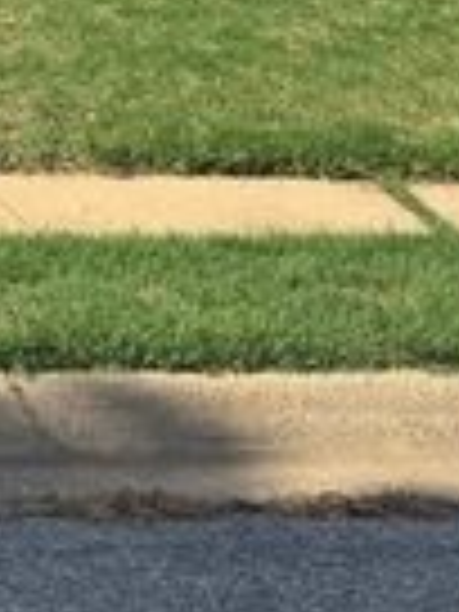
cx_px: -364
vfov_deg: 14.7
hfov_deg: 11.6
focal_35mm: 118
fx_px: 2086
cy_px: -475
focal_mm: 6.76
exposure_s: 1/2959
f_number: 1.78
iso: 80
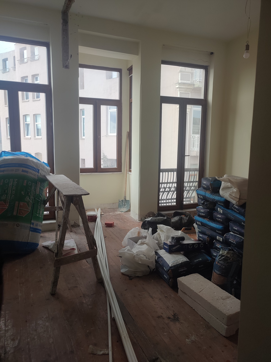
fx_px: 261
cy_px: 181
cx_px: 136
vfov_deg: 69.4
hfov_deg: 54.9
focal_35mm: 25
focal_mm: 6.04
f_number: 1.9
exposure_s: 1/142
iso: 50
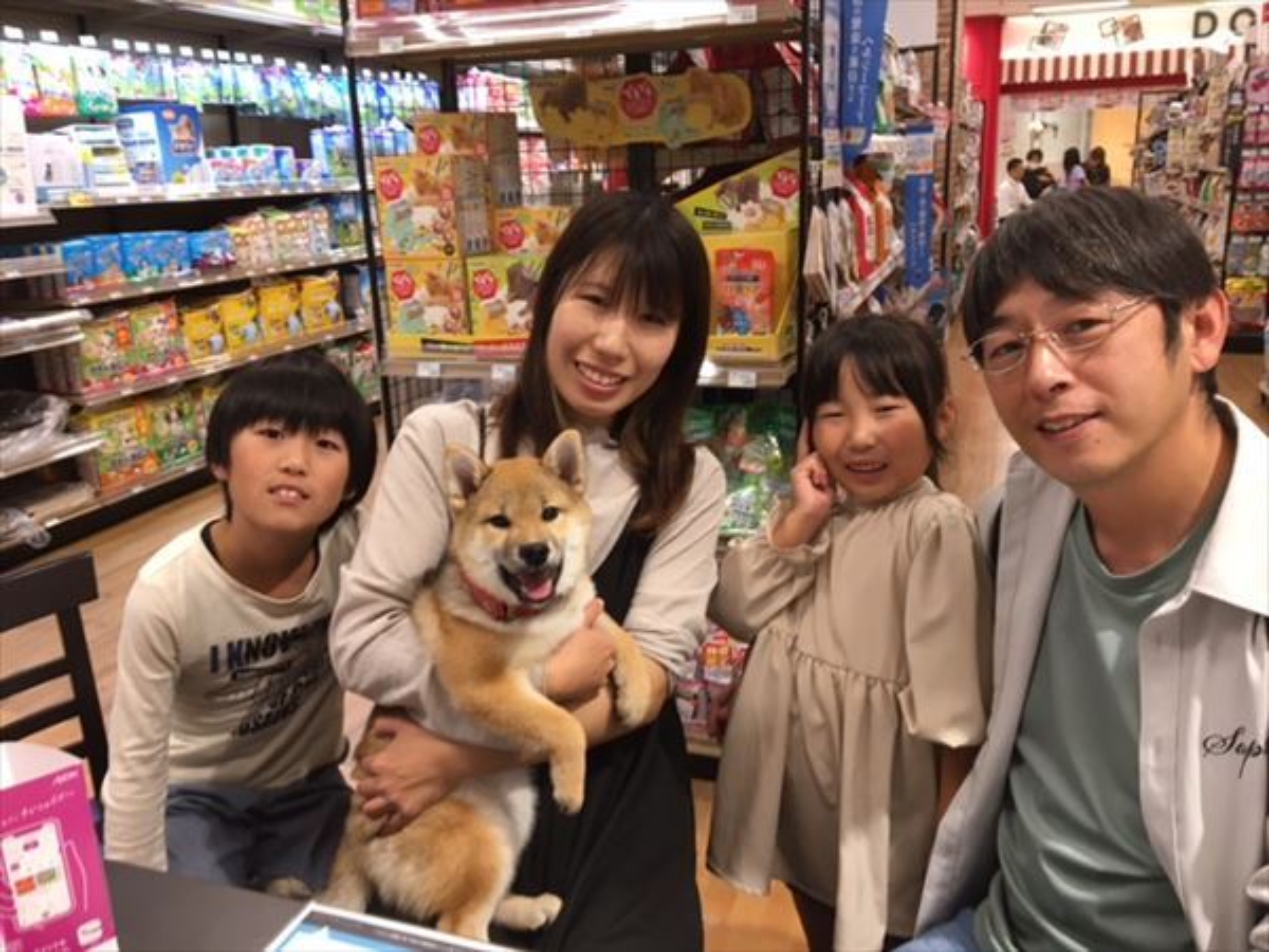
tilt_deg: -14.3
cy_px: 476
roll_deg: +1.9
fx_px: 1063
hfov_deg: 61.7
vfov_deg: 48.2
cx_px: 634
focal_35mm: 29
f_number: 2.2
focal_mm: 4.15
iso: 64
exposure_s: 1/30
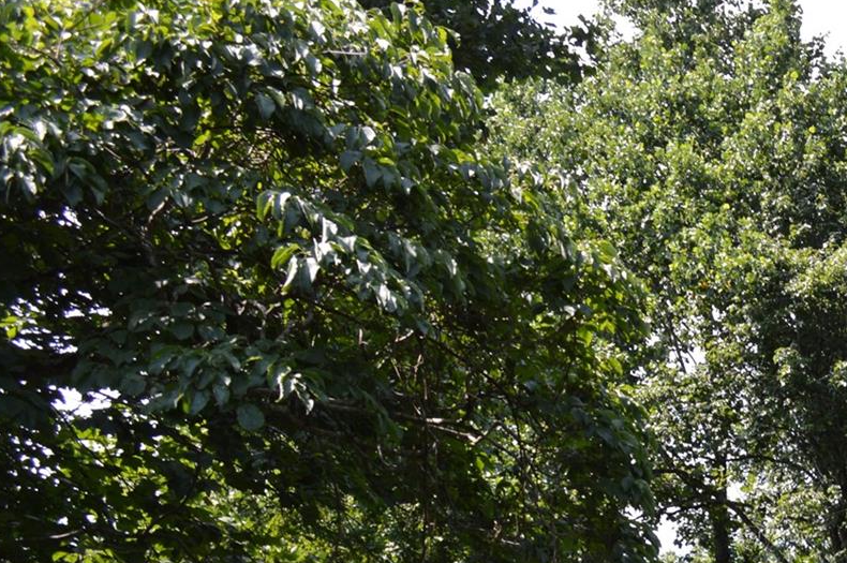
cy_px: 530
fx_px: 1645
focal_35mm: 70
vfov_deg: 19.0
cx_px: 1053
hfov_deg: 25.5
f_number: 5.6
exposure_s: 1/125
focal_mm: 18
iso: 110
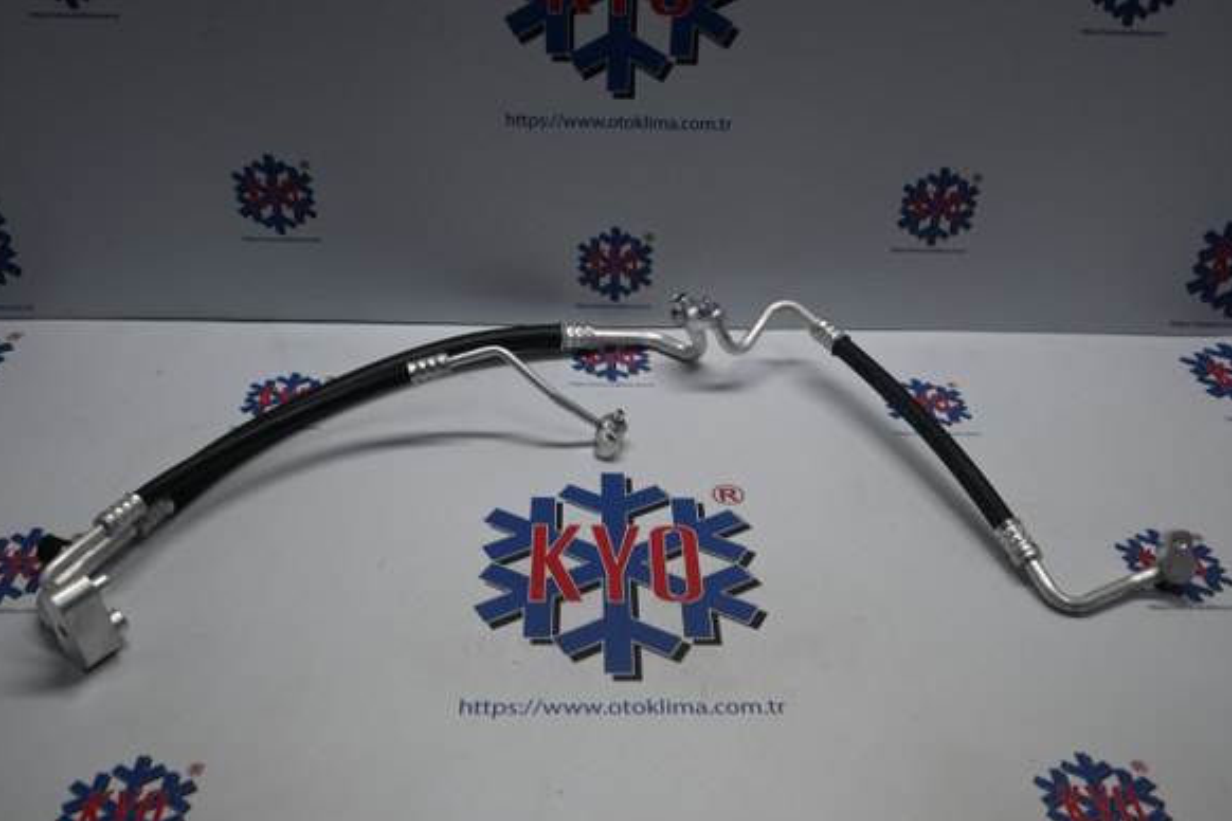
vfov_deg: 39.7
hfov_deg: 56.8
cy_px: 421
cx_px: 622
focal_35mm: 33
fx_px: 1138
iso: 100
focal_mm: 21.5
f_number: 4
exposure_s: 1/40
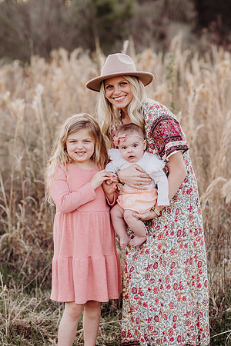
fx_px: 818
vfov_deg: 23.9
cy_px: 173
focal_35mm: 85
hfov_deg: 16.1
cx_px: 116
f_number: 2.5
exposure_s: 1/320
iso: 160
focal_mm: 85
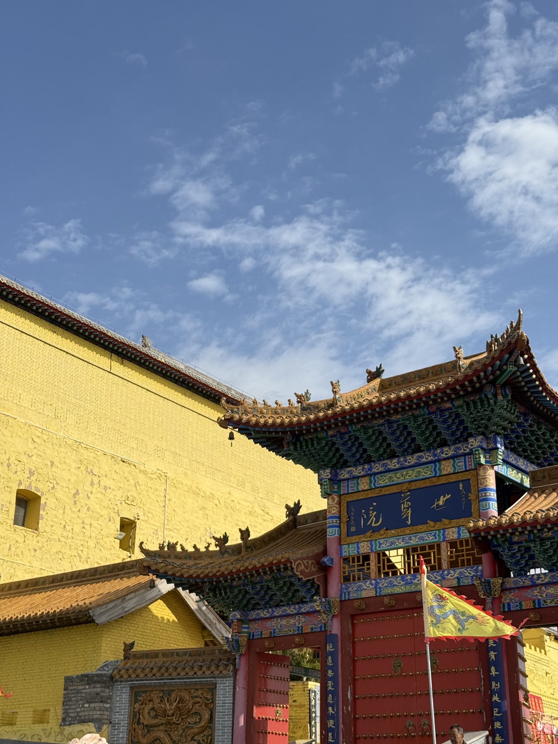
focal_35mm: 48
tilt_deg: +23.8
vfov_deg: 39.7
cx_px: 279
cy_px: 372
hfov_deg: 30.3
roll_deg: -1.1
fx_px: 1032
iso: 80
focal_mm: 6.76
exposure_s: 1/3534
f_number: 1.78
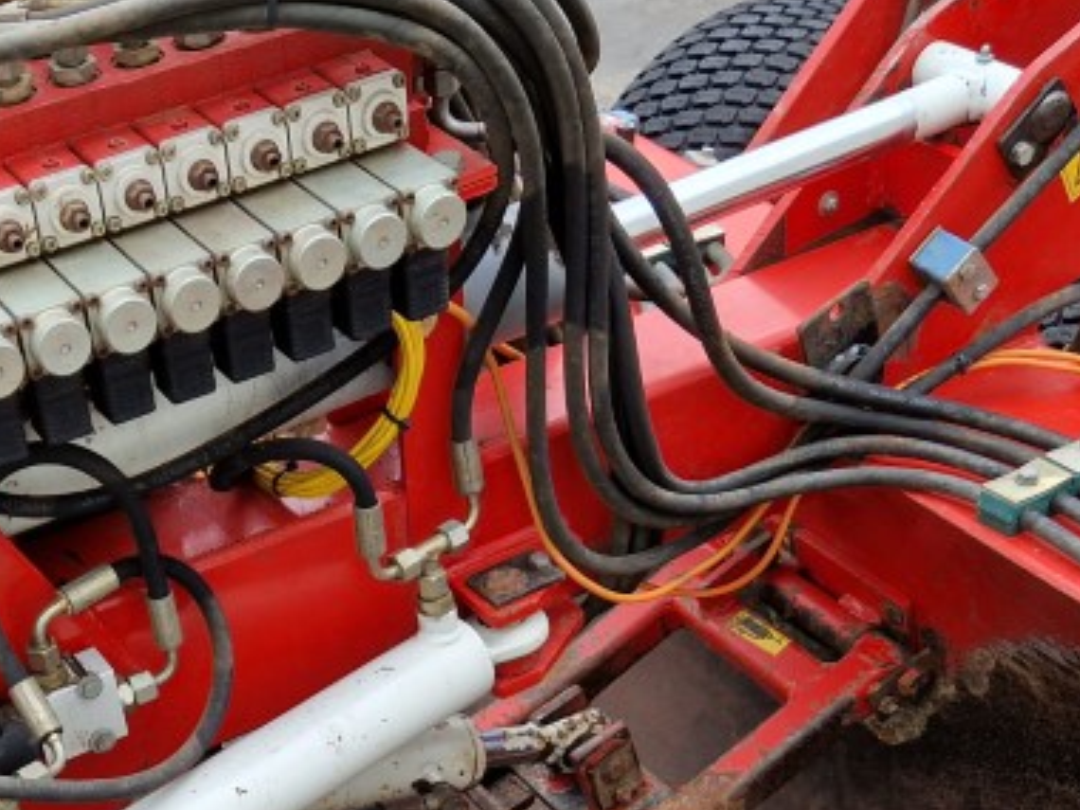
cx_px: 287
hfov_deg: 30.7
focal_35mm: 62
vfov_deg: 22.3
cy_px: 890
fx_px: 1934
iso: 50
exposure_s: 1/180
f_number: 1.8
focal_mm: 5.4
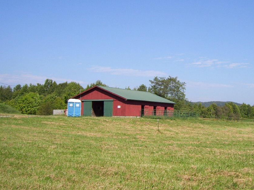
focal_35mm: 52
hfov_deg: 36.4
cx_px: 172
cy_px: 79
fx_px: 382
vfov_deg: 28.0
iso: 80
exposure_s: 1/800
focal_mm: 6
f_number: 4.8
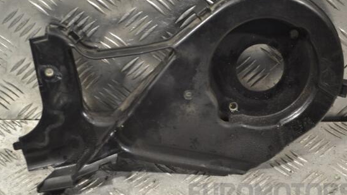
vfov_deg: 12.8
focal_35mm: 95
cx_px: 177
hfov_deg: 22.6
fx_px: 870
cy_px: 108
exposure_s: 1/60
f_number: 5.6
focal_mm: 55
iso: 720
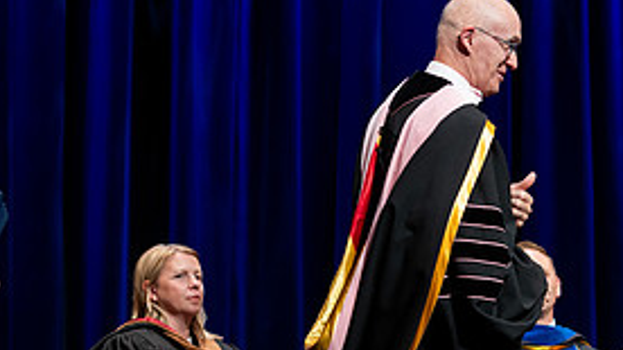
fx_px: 2543
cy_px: 374
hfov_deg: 13.8
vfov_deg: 7.8
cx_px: 634
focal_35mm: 154
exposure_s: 1/250
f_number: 2.8
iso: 500
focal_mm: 70
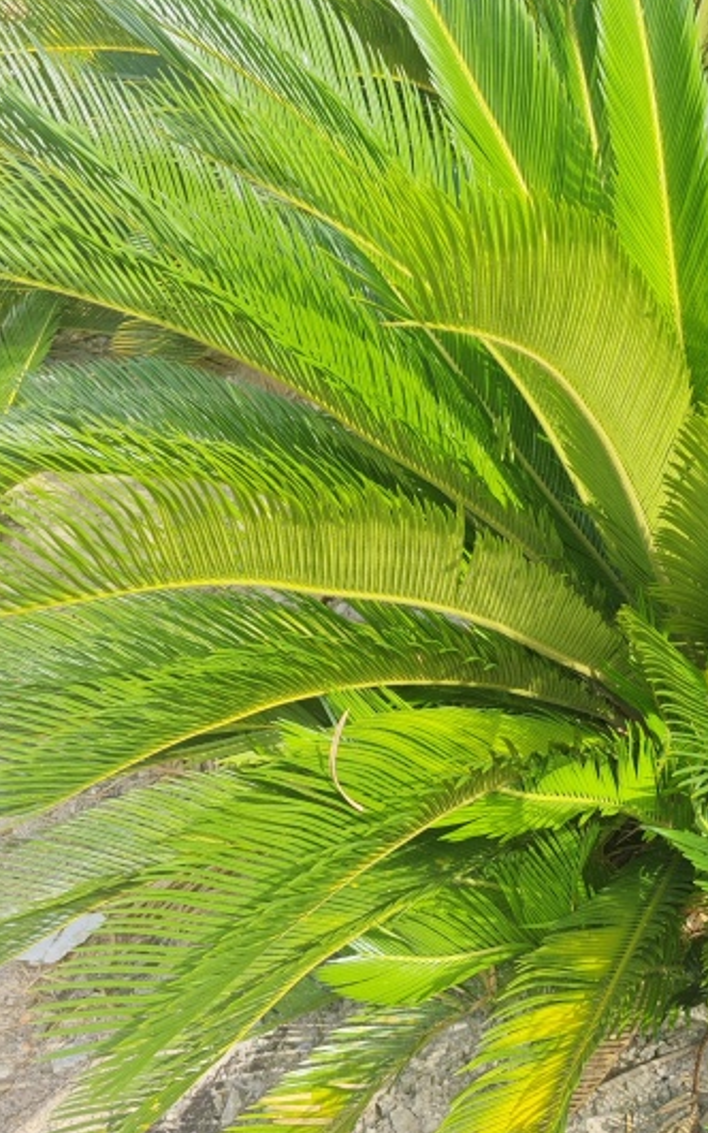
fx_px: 1512
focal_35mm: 49
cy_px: 562
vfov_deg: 41.0
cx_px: 738
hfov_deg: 24.9
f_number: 1.8
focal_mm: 5.43
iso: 50
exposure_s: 1/720
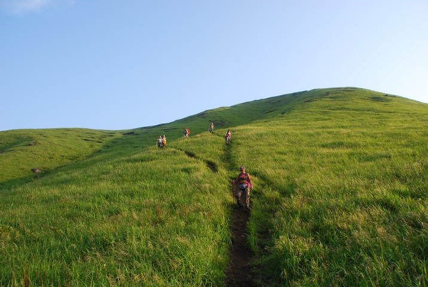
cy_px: 144
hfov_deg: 67.3
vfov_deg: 48.2
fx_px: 322
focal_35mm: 27
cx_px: 214
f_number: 8
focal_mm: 18
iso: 100
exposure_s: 1/100
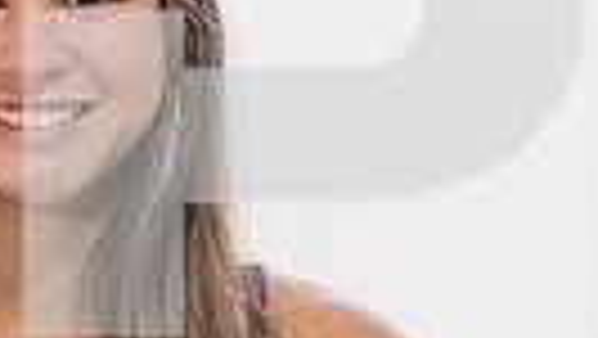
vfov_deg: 2.9
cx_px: -100
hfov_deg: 5.1
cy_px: 700
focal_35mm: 421
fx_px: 6680
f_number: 5.6
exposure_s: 1/250
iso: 400
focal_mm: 70
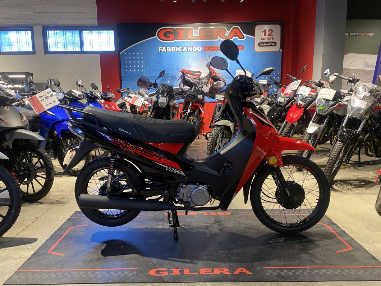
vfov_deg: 53.1
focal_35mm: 26
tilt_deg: -9.3
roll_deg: +0.6
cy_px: 143
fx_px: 286
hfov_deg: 67.3
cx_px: 190
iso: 160
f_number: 1.8
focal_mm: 4.25
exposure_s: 1/50
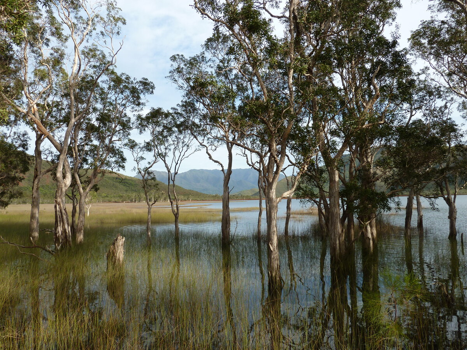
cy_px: 175
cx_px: 234
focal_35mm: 29
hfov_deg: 61.7
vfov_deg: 48.2
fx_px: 391
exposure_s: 1/320
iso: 80
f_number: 4
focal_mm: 4.7
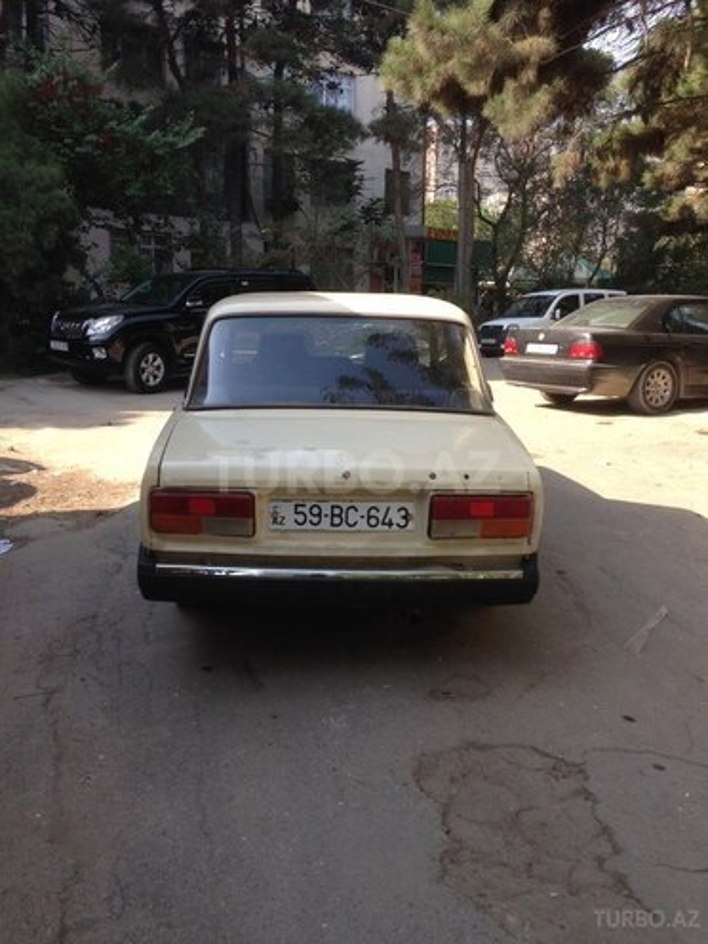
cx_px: 354
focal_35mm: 33
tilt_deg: -6.5
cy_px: 472
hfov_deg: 42.9
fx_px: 900
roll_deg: -0.5
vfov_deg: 55.4
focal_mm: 4.12
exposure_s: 1/371
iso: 50
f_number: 2.4
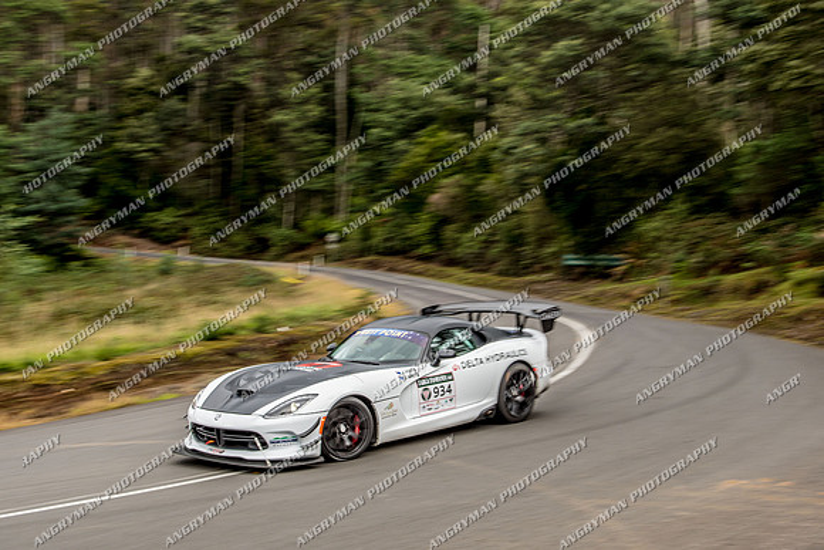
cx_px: 432
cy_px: 288
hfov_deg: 44.4
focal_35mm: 44
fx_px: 1008
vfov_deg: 30.5
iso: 80
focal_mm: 28
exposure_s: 1/100
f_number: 6.3
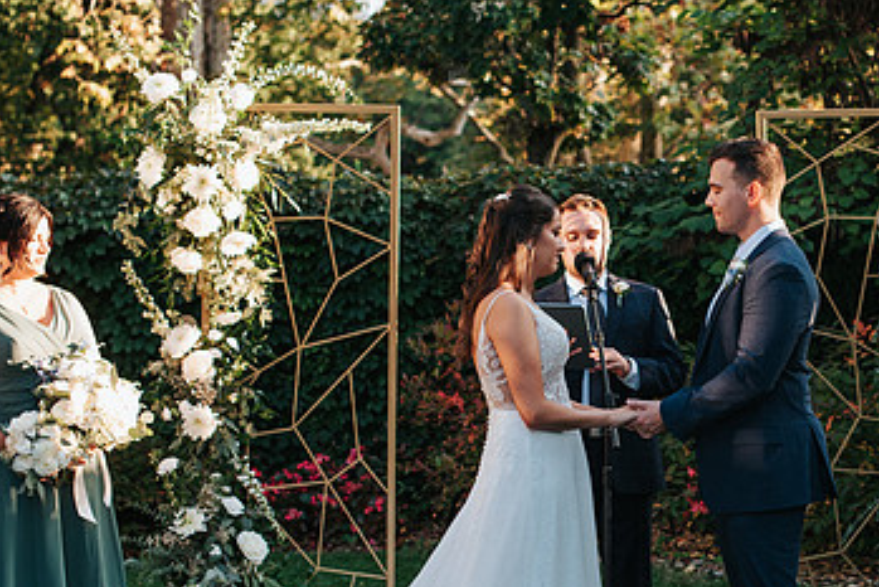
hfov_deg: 23.4
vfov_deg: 15.8
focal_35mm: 86
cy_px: 425
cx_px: 647
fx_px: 2101
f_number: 3.2
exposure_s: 1/800
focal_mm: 50
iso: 1000
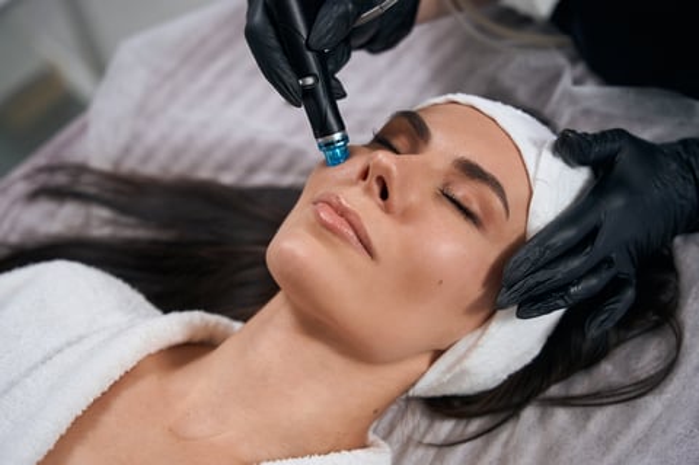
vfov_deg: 22.4
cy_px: 232
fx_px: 1172
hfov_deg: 33.2
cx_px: 350
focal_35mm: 60
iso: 320
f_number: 2.8
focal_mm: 60.4
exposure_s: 1/250
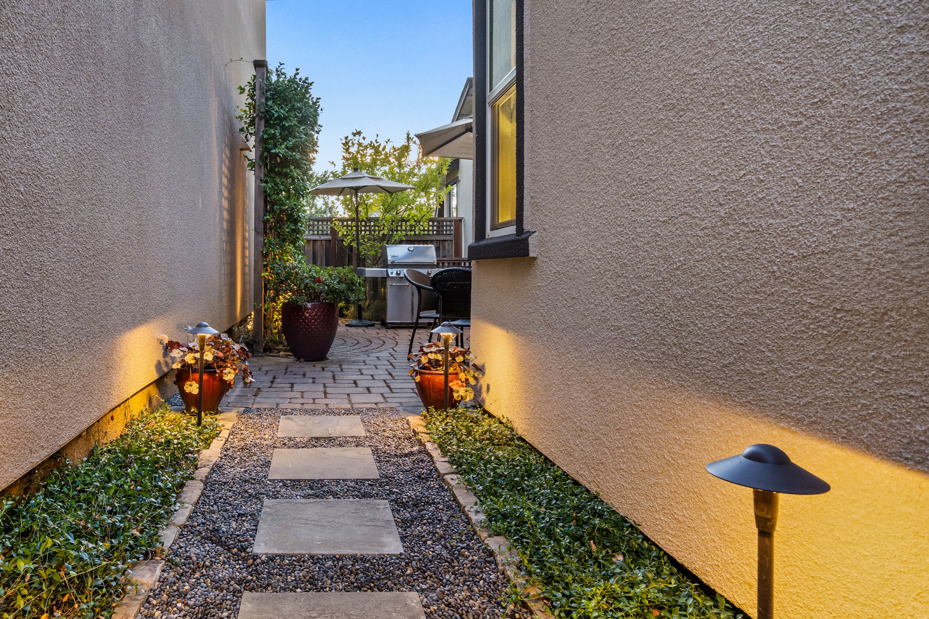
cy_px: 302
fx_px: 594
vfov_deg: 55.1
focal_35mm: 23
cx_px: 324
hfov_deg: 74.2
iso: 320
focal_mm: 17
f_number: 8
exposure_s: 1/4
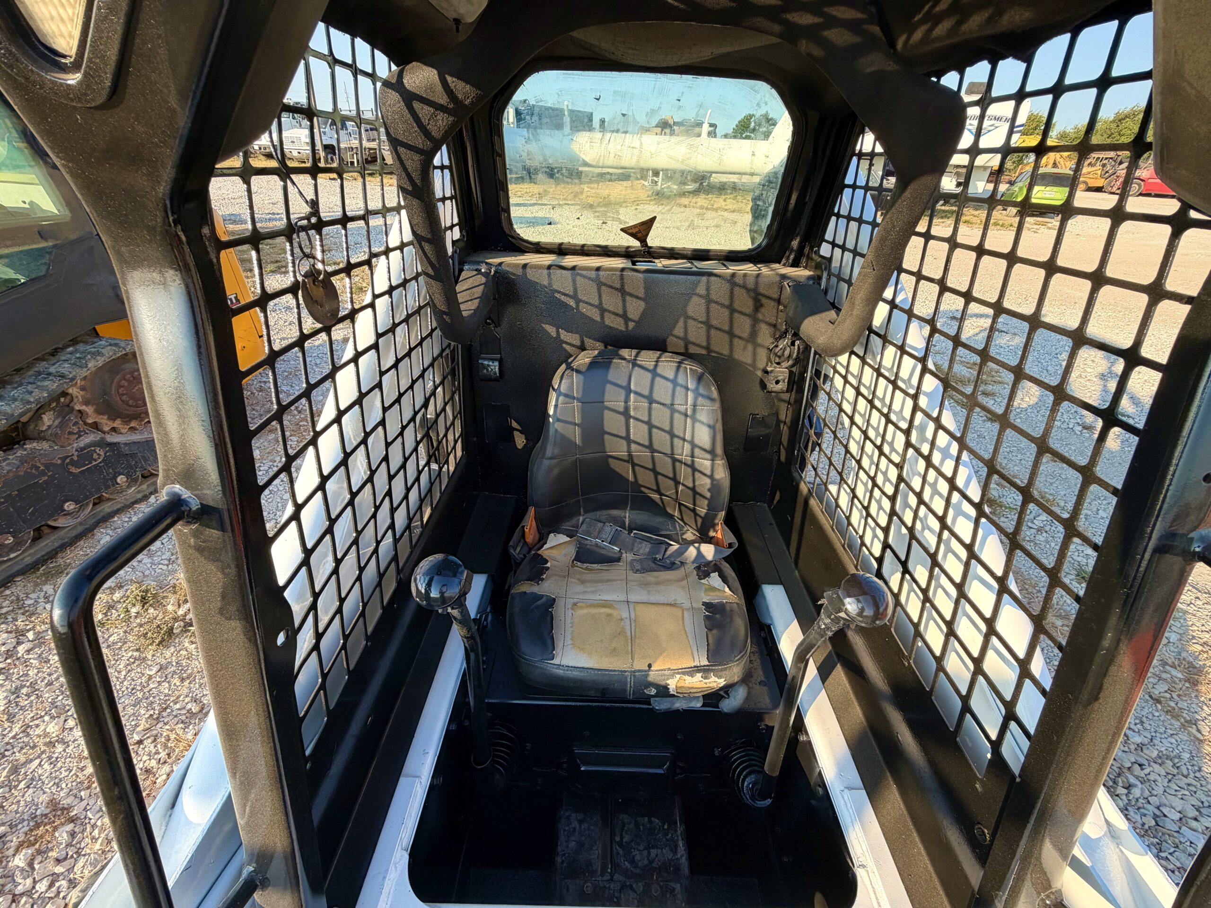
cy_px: 454
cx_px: 606
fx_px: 490
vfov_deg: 85.7
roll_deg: -2.2
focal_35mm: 14
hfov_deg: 102.1
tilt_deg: -33.4
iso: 64
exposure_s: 1/502
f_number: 2.2
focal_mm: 2.22
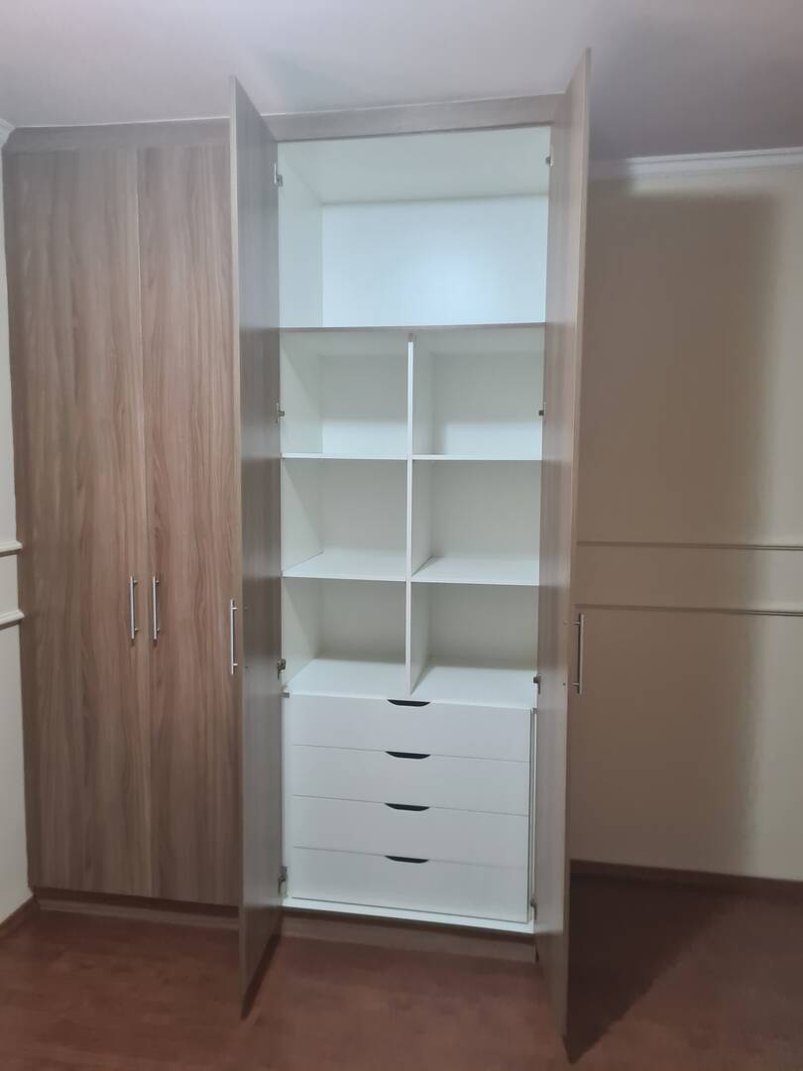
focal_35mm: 26
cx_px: 402
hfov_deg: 53.1
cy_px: 536
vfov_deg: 67.3
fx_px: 804
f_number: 1.8
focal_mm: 5.4
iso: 320
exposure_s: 1/40
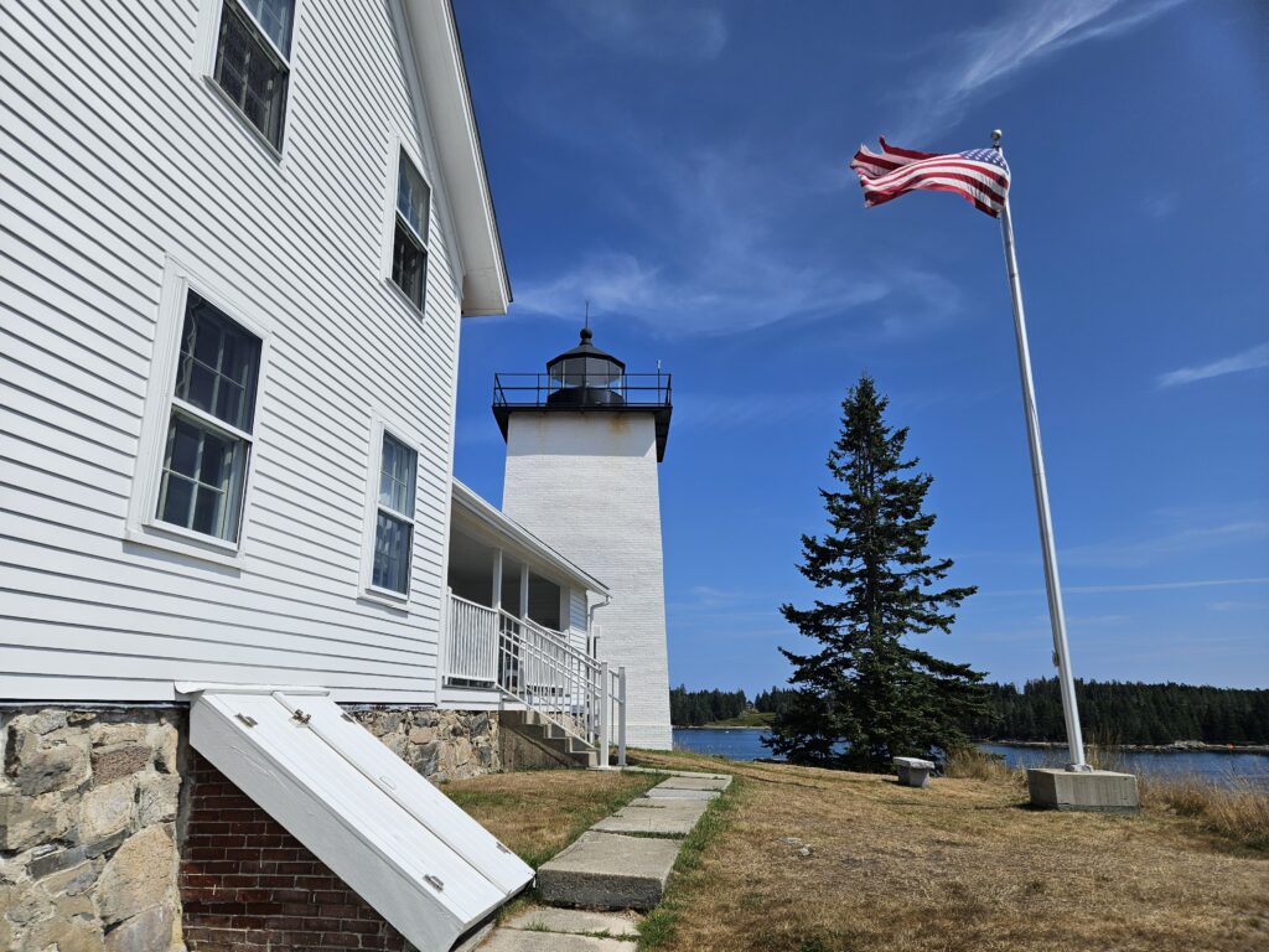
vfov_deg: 58.9
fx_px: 843
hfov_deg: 73.9
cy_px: 476
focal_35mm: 23
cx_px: 634
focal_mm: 5.4
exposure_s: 1/5300
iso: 25
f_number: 1.8
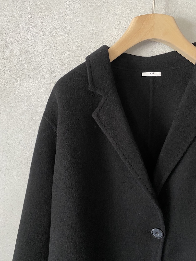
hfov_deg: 53.1
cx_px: 98
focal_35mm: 26
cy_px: 130
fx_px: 196
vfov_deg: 67.3
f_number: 1.8
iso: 160
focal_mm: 4.25
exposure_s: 1/60
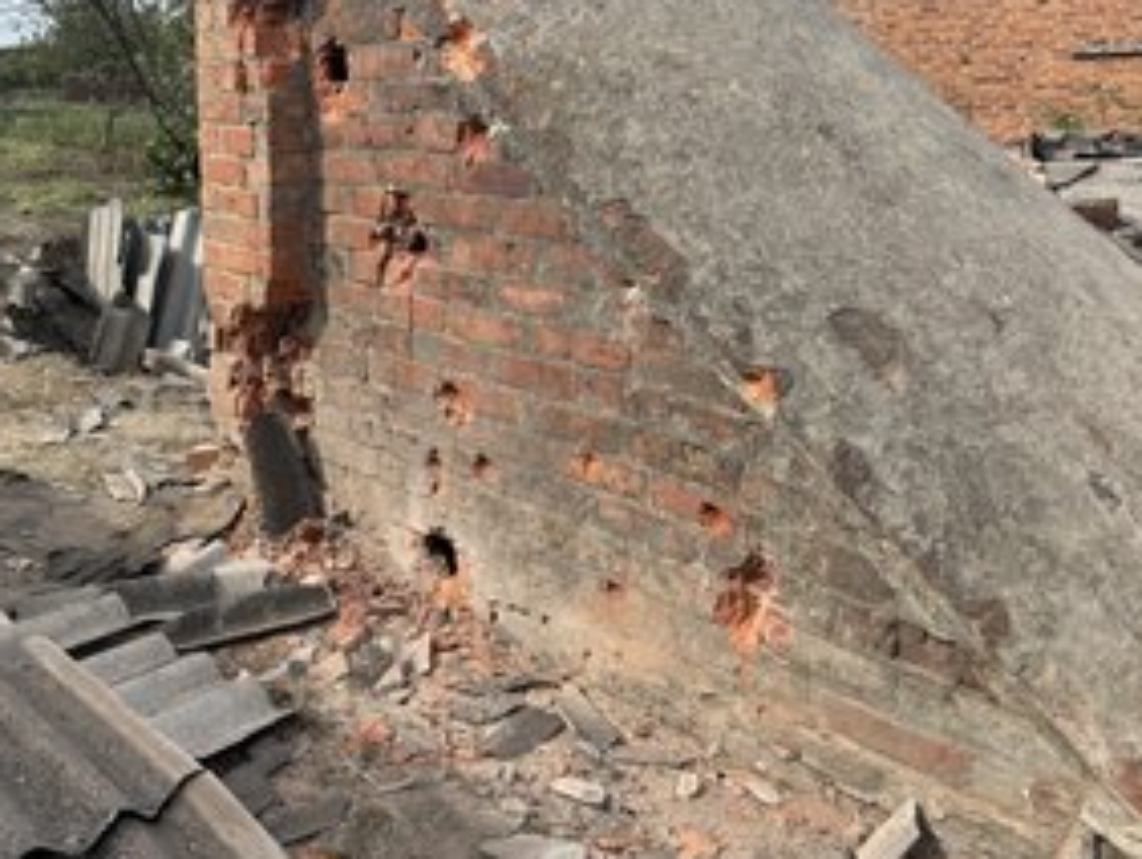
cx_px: 373
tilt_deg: -10.3
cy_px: 324
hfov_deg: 52.8
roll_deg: -1.1
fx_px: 1123
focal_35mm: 34
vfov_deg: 41.6
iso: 80
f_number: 1.78
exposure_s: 1/2415
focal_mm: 6.76
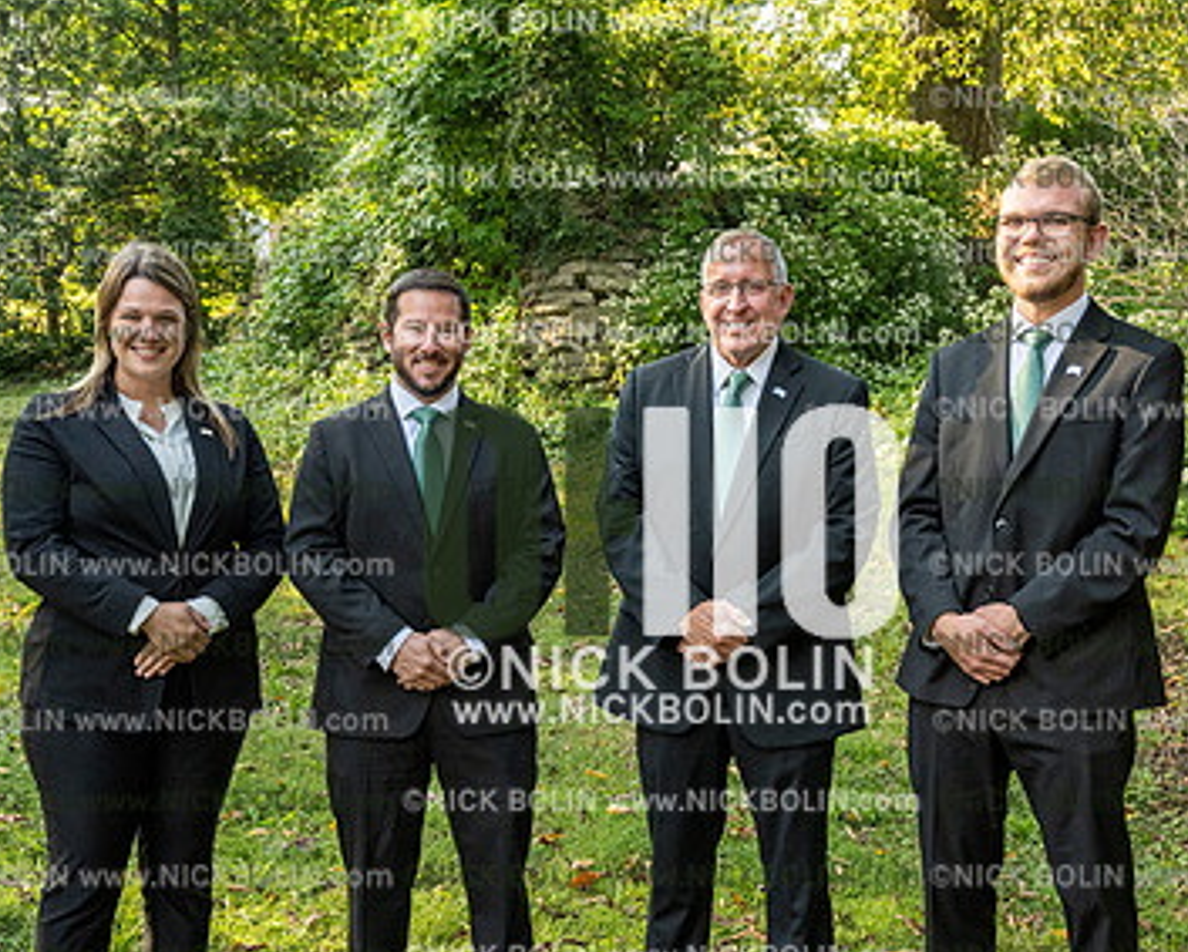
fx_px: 1654
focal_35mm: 47
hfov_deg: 39.5
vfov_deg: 32.0
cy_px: 567
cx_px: 660
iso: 1000
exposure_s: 1/640
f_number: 5.6
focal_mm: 30.5
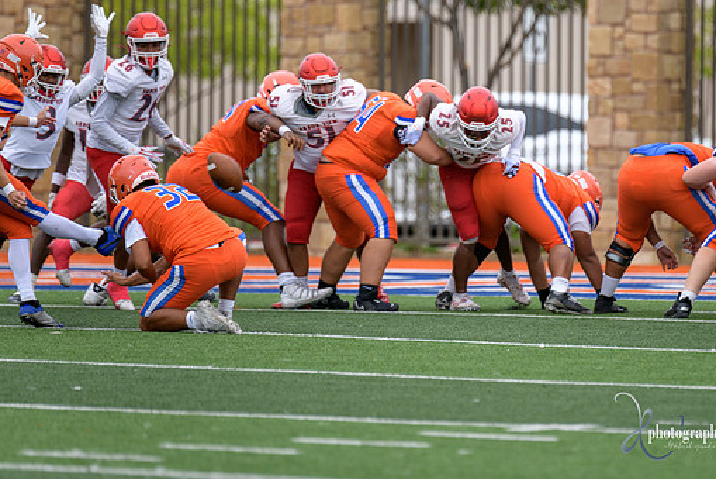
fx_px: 8995
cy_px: 139
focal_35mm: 452
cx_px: 489
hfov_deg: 4.6
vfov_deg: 3.0
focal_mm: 300
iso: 180
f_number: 2.8
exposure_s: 1/1000
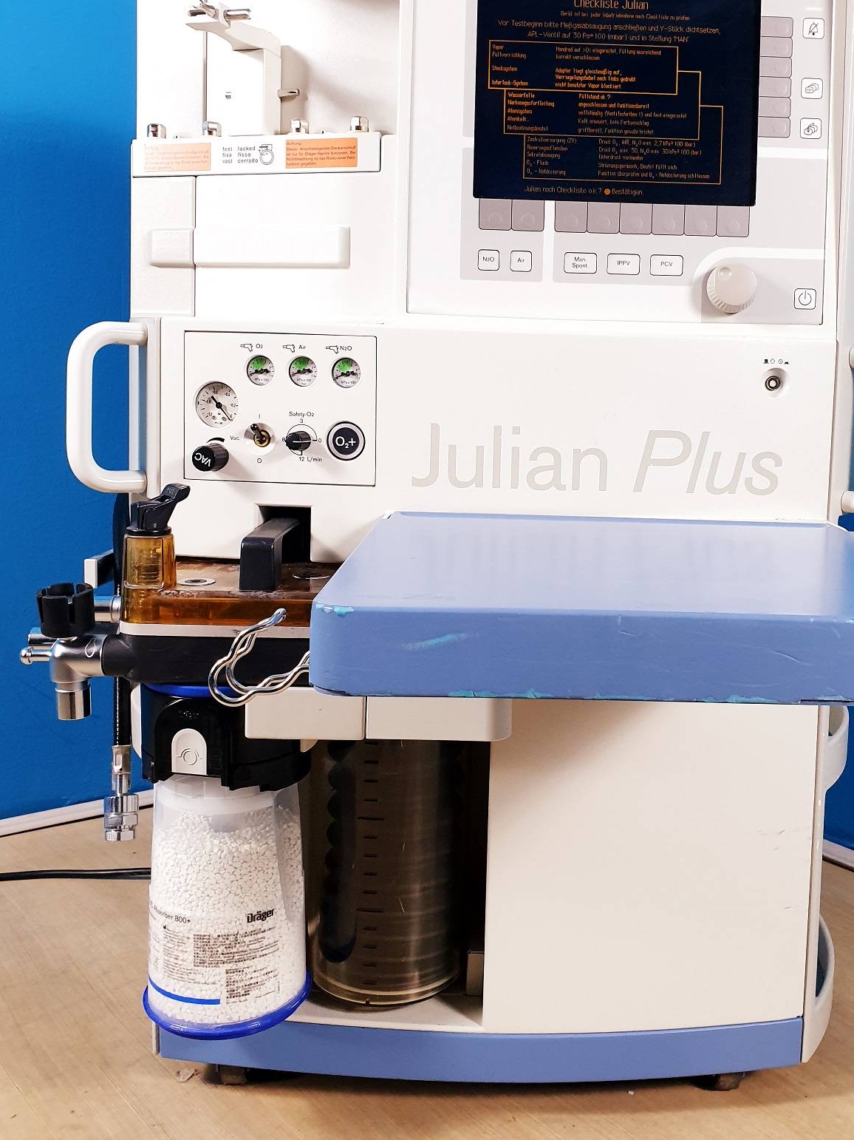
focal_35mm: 34
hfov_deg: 41.5
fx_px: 1119
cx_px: 534
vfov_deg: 53.8
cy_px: 496
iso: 200
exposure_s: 1/50
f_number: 2.4
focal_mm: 4.3
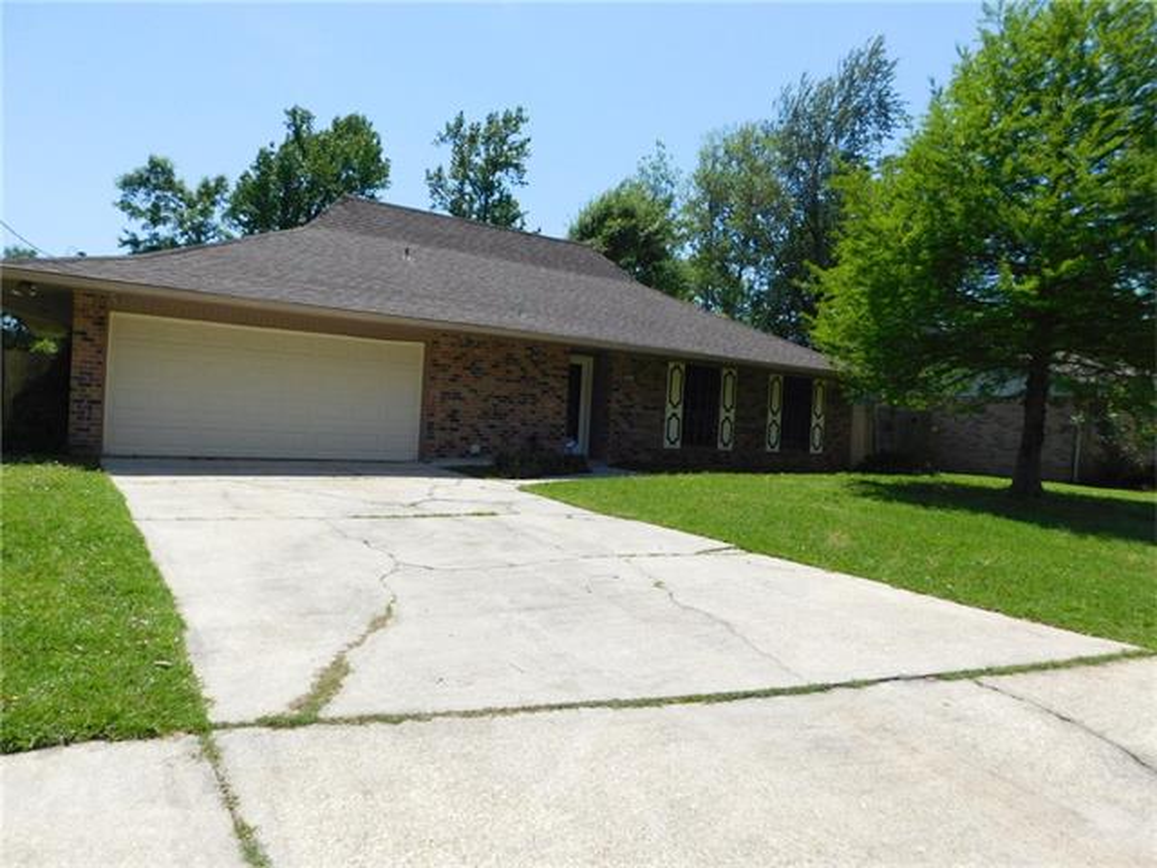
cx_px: 578
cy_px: 434
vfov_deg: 58.9
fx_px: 769
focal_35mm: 23
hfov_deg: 73.9
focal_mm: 4
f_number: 6
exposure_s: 1/500
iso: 125
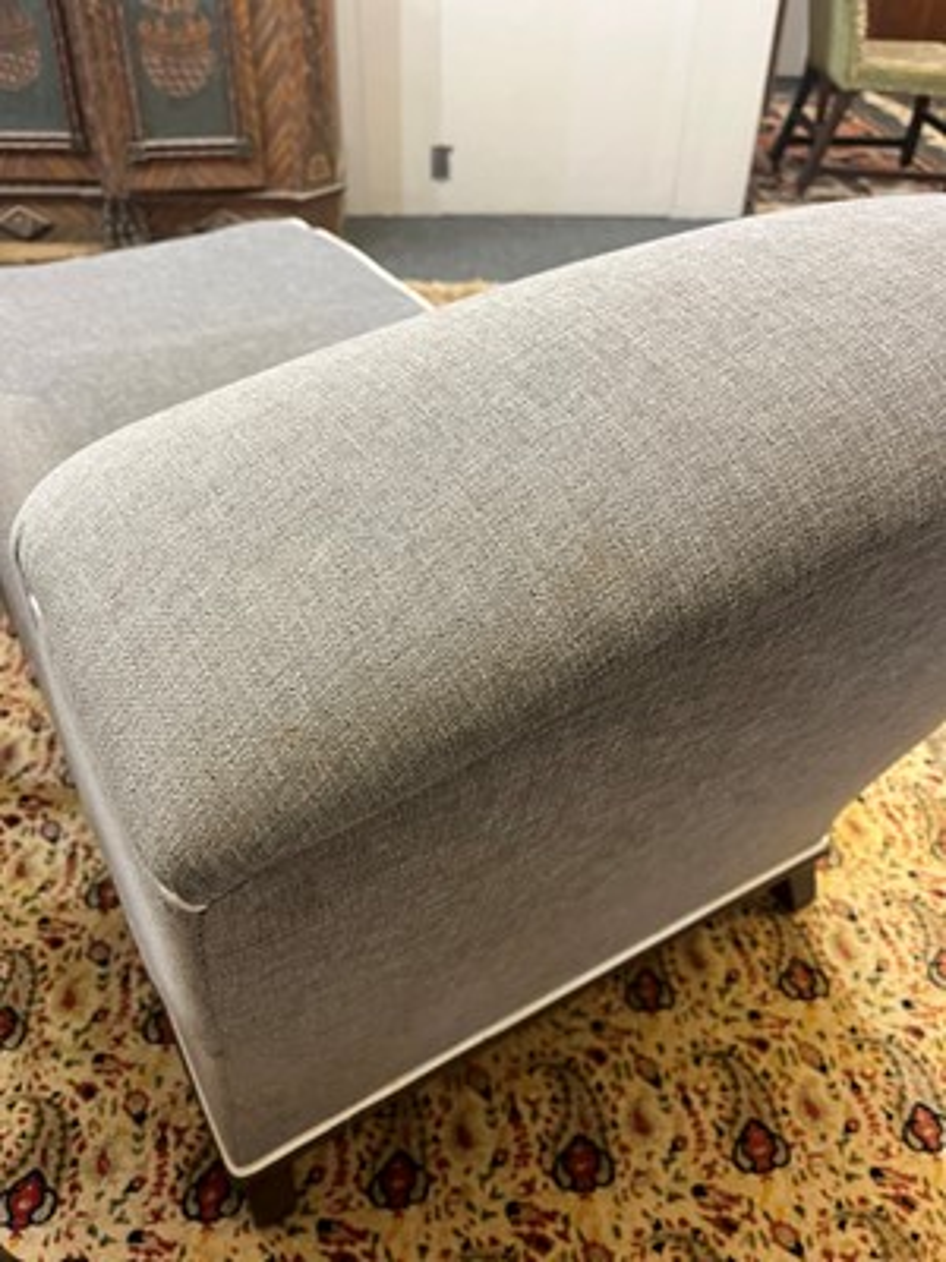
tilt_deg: -39.6
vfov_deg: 67.3
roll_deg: -1.6
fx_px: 947
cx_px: 473
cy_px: 631
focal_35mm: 26
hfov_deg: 53.1
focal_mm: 5.1
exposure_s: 1/50
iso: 250
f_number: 1.6
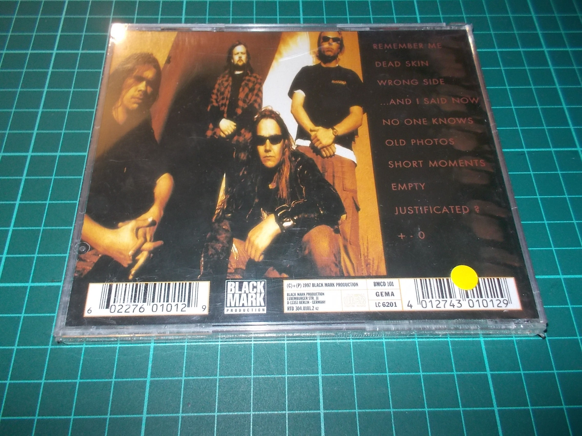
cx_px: 291
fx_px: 488
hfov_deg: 61.7
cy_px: 218
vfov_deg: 48.2
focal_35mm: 29
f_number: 3.3
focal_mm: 4.1
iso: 200
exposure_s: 1/30
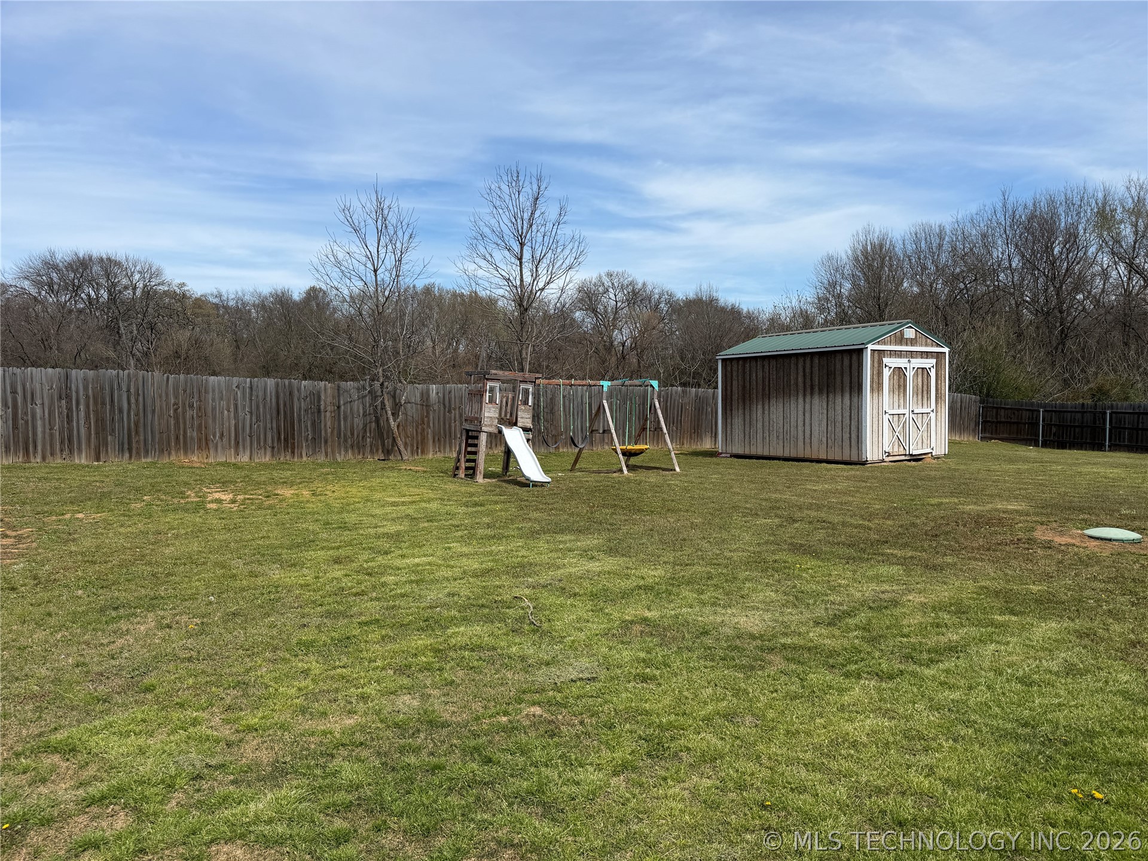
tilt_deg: -4.2
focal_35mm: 24
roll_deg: +0.4
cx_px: 574
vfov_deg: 56.8
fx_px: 796
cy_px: 430
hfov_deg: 71.6
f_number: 1.78
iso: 80
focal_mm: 6.76
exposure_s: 1/5319
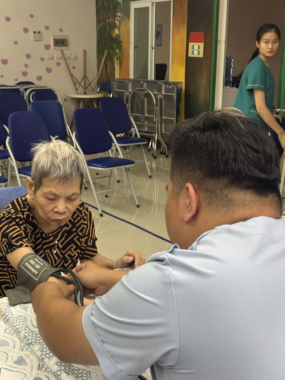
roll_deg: -0.7
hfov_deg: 30.3
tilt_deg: -12.2
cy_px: 190
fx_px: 527
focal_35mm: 48
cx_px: 142
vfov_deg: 39.7
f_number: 1.78
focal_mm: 6.76
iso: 80
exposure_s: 1/100
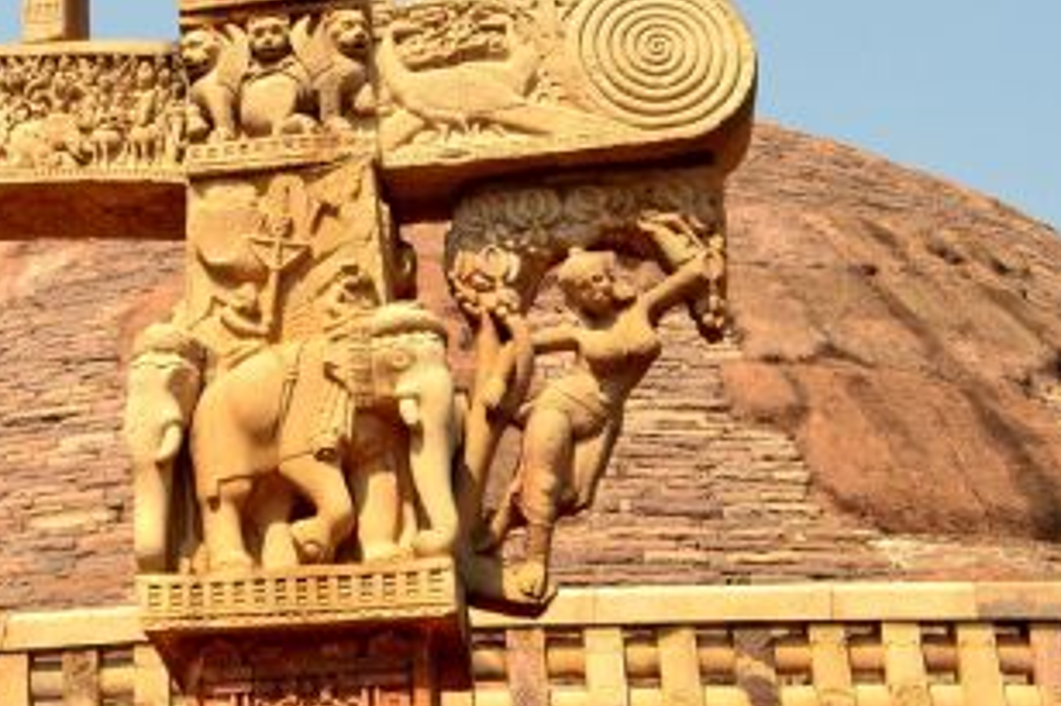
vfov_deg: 17.0
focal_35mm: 78
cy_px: -22
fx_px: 2298
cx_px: 7
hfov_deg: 24.8
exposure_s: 1/500
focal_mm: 20
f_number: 11
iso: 400
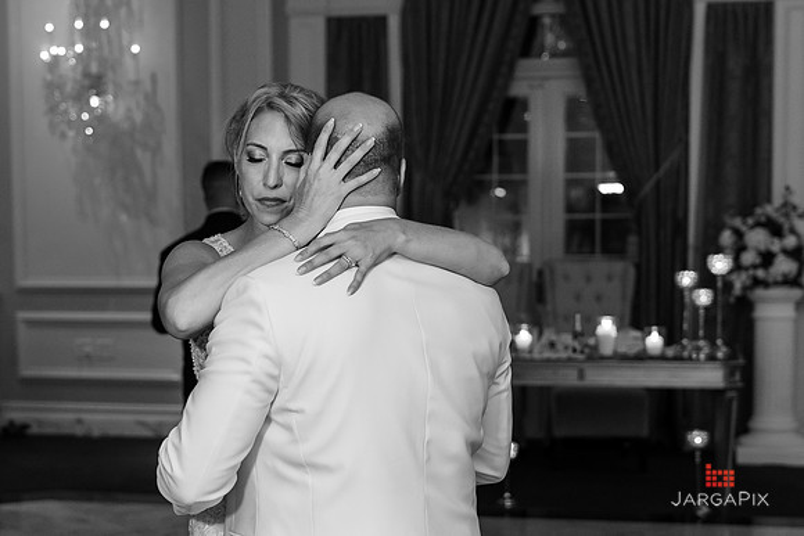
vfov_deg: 19.8
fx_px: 1532
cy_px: 339
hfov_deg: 29.3
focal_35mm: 69
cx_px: 311
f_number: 2
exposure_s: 1/200
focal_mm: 35
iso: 1600
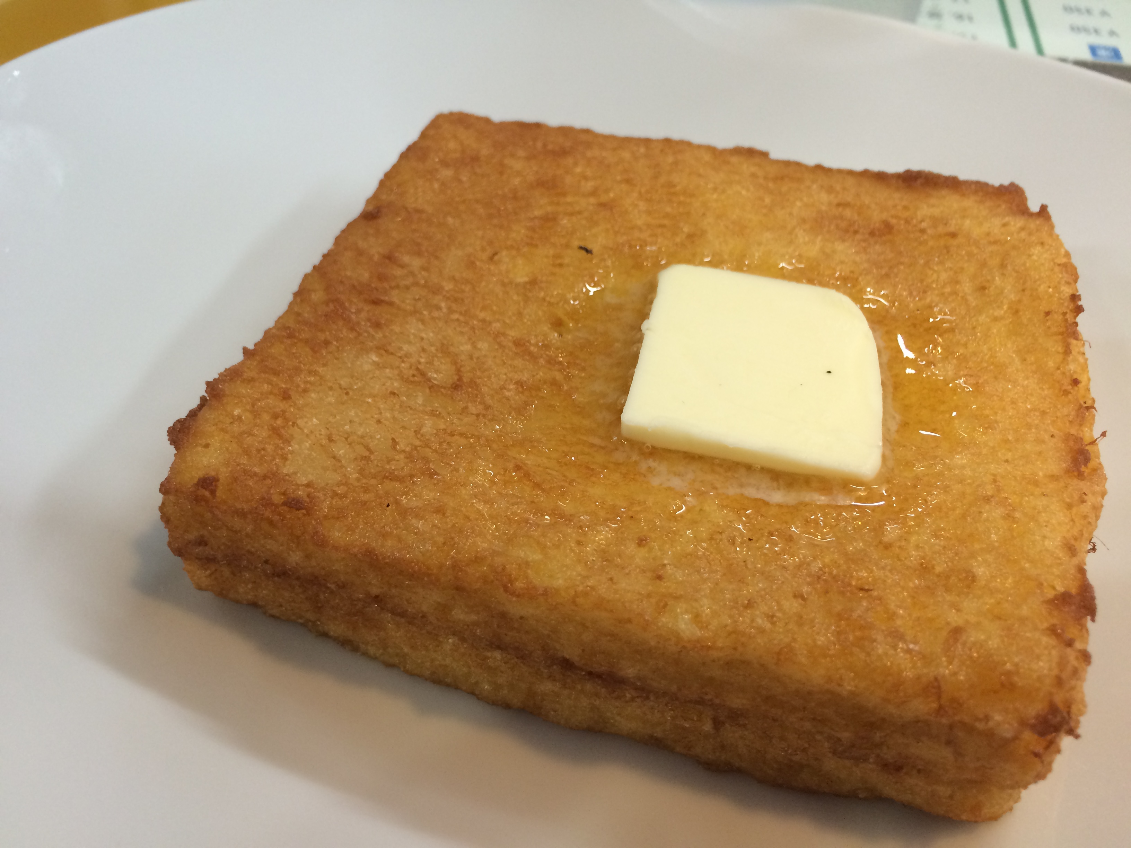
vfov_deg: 48.2
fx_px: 948
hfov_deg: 61.7
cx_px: 566
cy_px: 424
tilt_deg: -48.7
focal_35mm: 29
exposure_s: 1/33
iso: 80
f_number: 2.2
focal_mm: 4.15
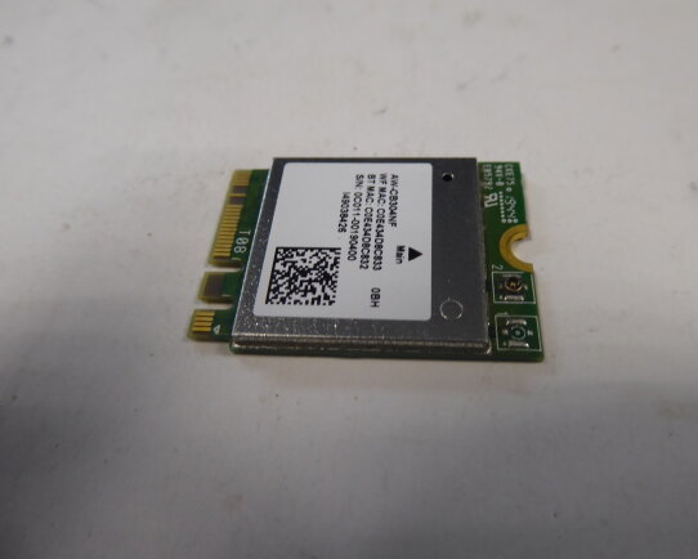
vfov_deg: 53.2
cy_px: 274
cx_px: 366
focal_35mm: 27
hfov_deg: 64.0
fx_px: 558
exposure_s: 1/60
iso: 200
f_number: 3.3
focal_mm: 4.3
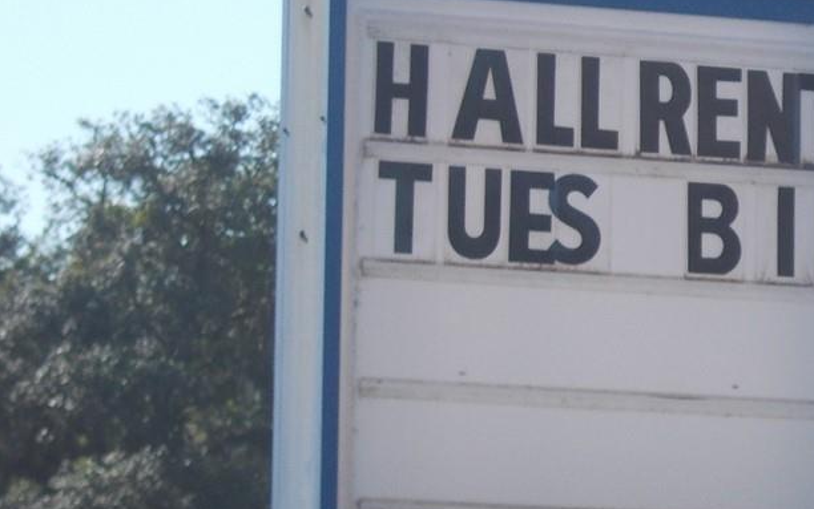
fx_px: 6946
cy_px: 217
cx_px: 1019
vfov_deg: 4.2
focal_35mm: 313
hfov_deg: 6.7
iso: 80
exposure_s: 1/200
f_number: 6
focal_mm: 20.1
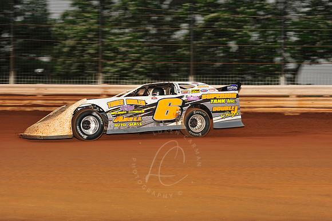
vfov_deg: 14.8
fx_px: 848
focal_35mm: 92
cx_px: 166
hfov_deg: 22.2
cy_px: 110
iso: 1000
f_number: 8
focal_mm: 92
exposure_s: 1/320
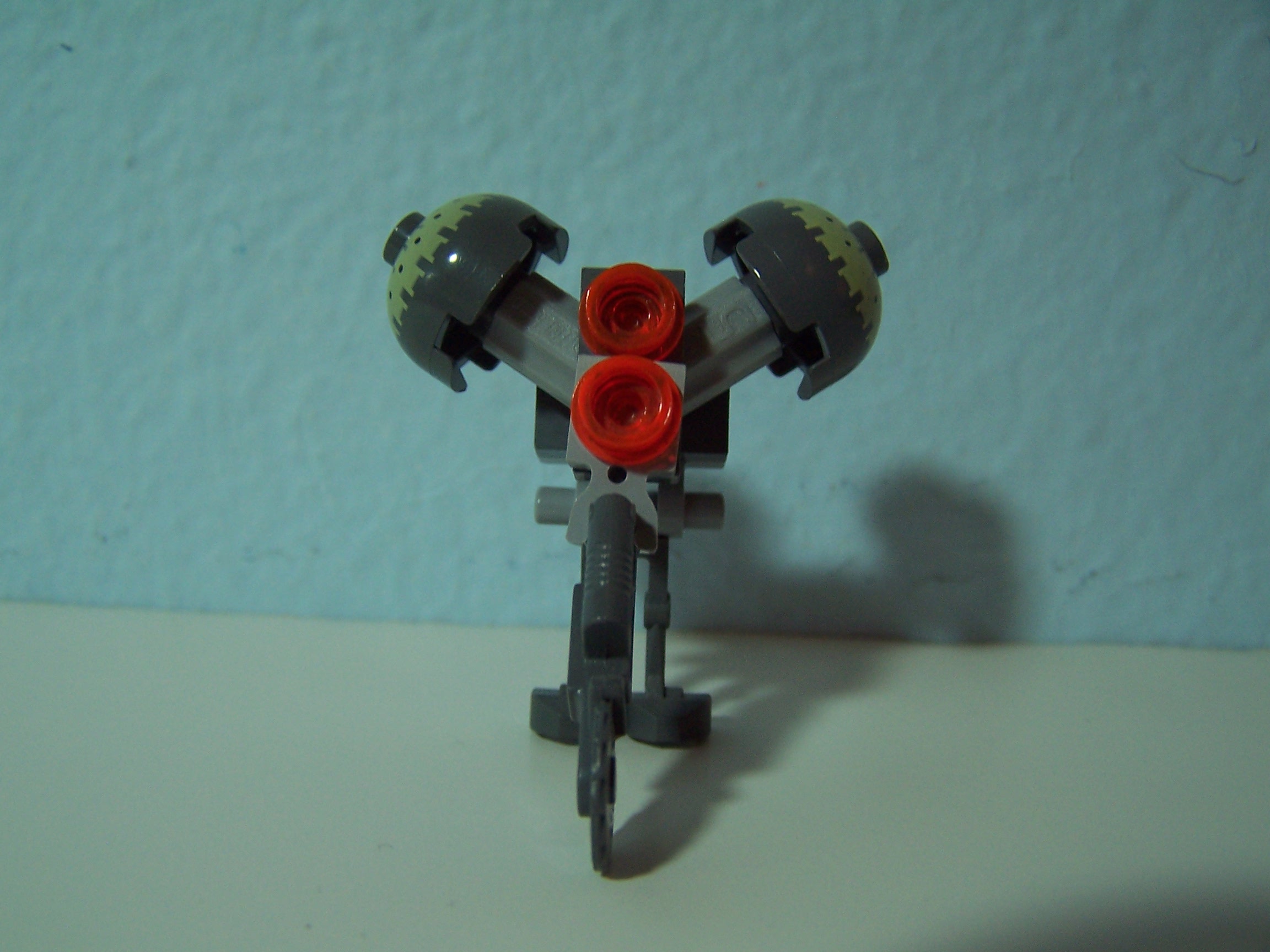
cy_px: 476
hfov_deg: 49.0
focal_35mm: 38
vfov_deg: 37.7
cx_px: 635
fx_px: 1394
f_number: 2.8
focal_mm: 6.3
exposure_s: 1/30
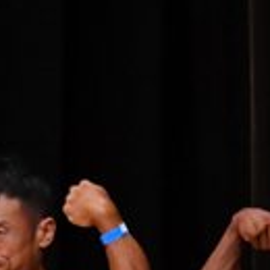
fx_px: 10051
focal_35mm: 1139
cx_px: 130
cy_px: 528
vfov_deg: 1.5
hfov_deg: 1.5
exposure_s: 1/400
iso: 4000
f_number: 5.6
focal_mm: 150
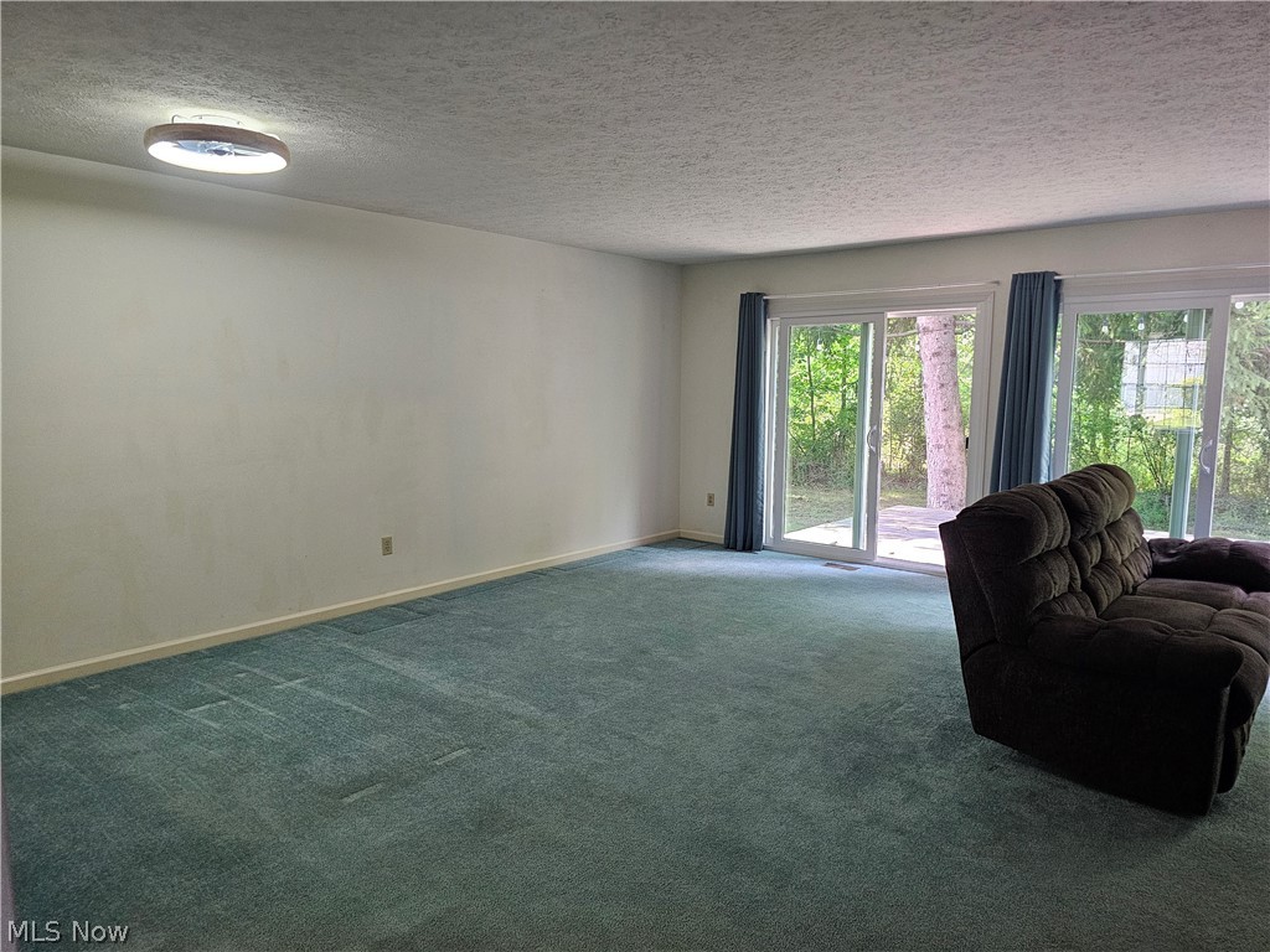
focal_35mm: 23
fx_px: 844
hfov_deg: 73.9
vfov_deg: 58.9
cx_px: 635
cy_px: 476
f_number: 1.7
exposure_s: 1/120
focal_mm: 6.3
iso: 500
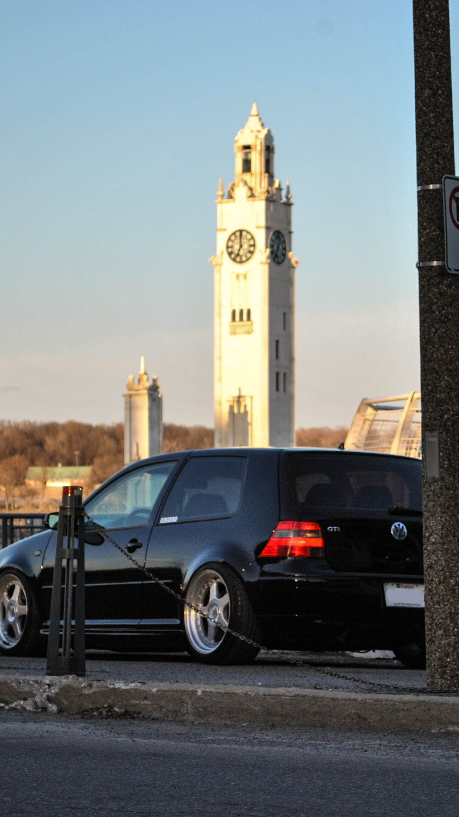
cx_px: 330
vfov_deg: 16.5
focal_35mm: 130
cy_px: 407
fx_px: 2808
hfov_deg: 9.3
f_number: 5.6
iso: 400
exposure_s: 1/640
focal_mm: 55
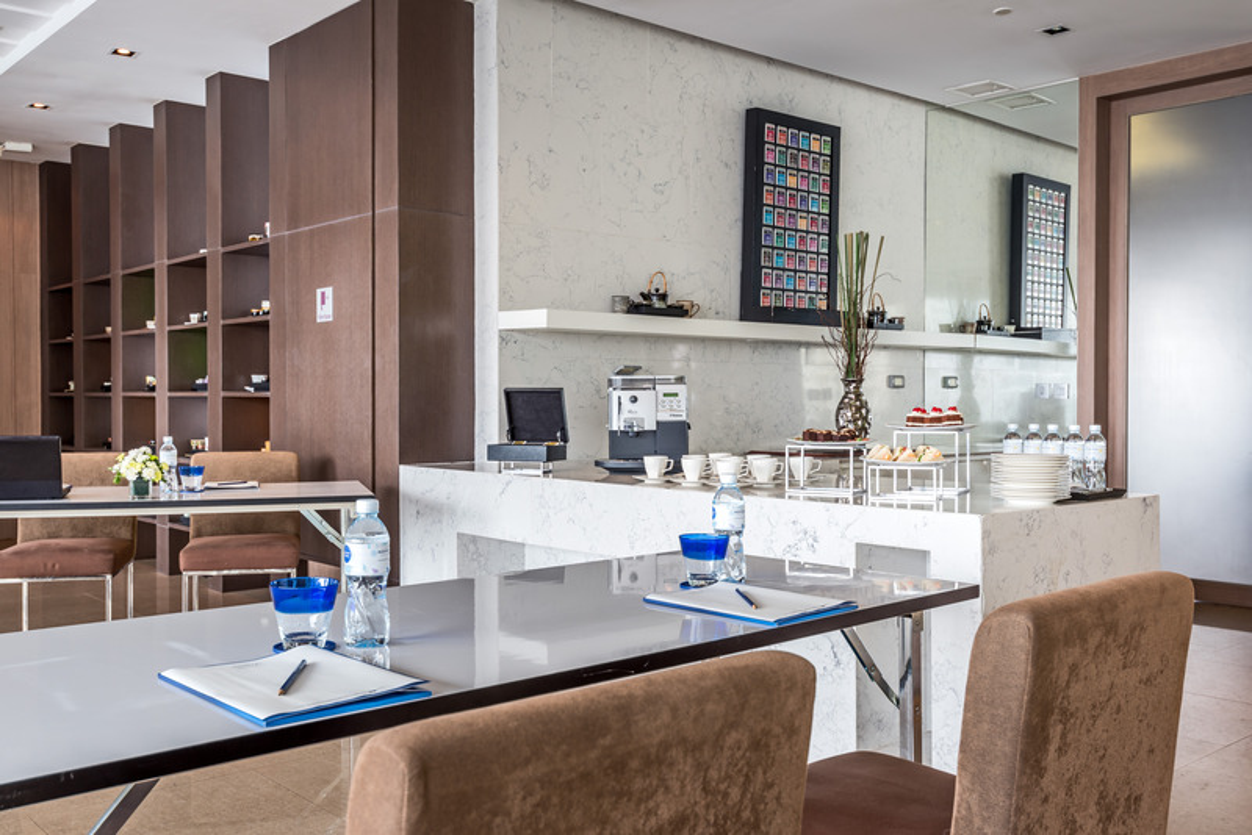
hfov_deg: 54.4
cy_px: 418
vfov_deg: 37.9
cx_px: 626
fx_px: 1218
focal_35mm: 35
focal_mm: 35
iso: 100
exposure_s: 1/8
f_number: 8
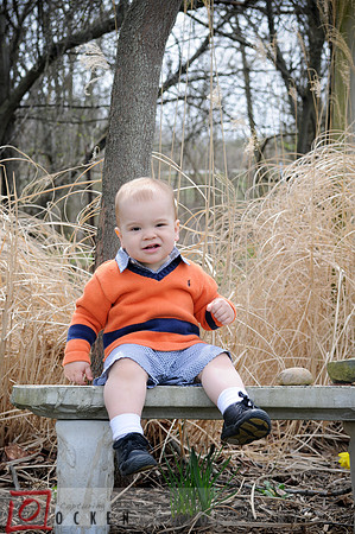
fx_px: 1223
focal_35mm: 82
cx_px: 178
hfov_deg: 16.5
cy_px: 267
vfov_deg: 24.6
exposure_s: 1/250
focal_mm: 55
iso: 200
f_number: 6.3
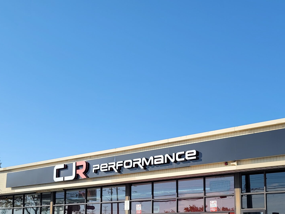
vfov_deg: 32.2
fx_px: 354
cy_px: 185
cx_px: 158
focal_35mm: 43
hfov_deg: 43.8
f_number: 1.8
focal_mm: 6.7
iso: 16
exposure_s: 1/688
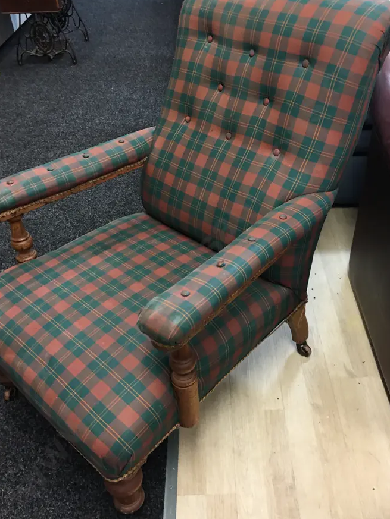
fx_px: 511
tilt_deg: -37.3
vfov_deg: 53.9
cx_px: 206
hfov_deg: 41.8
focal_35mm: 34
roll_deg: +0.5
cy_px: 253
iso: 80
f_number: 2.2
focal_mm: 4.15
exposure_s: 1/17
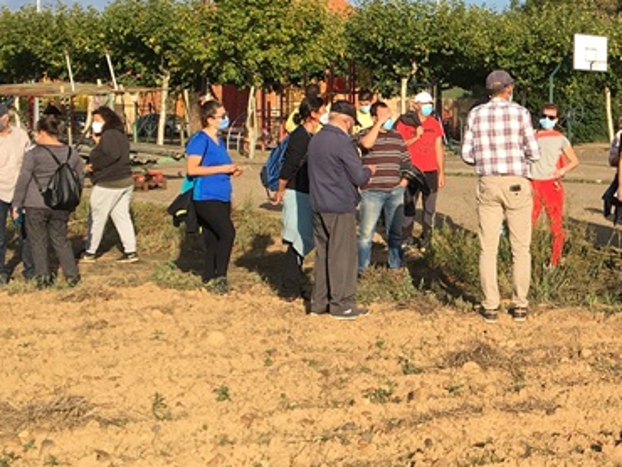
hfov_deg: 23.3
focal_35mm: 79
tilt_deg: -1.0
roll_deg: +0.0
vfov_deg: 18.6
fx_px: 1420
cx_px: 669
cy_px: 155
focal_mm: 4.15
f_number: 2.2
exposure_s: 1/1221
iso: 25
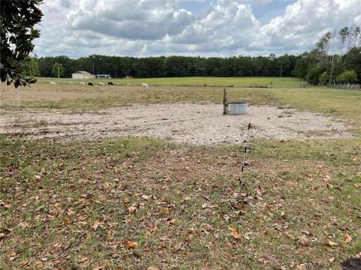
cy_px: 135
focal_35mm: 29
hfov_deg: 61.7
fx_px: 302
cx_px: 180
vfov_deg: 48.2
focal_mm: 3
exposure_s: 1/883
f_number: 1.8
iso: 16
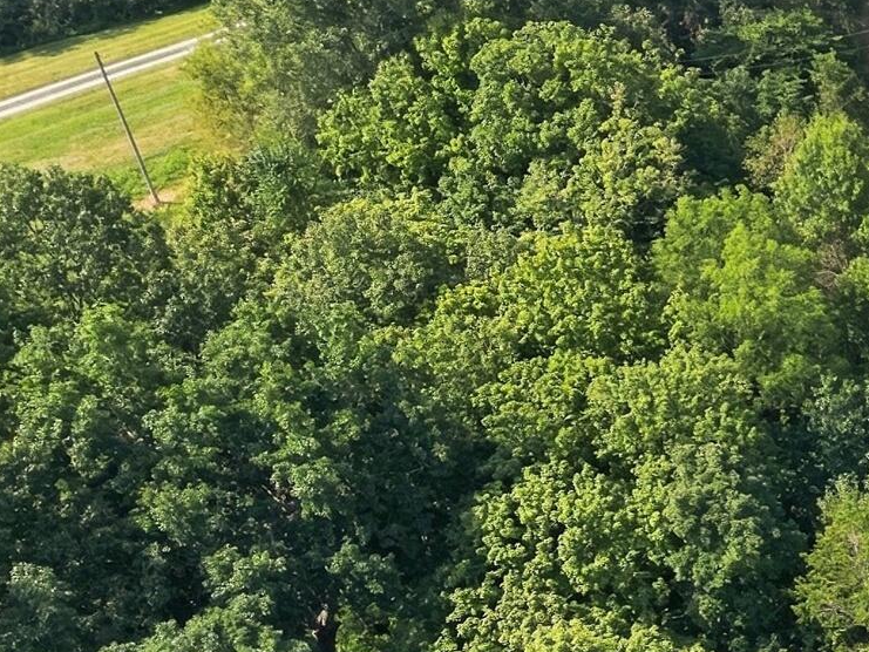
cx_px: 1442
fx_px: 2034
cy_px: 542
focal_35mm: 81
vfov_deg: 18.0
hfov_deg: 19.6
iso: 130
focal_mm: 8.7
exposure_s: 1/1500
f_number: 1.8
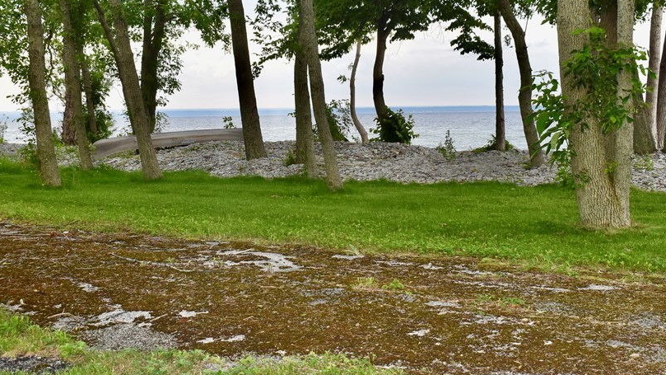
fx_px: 931
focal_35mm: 53
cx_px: 344
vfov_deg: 22.8
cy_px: 185
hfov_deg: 39.4
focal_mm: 25
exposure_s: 1/125
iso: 400
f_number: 5.6
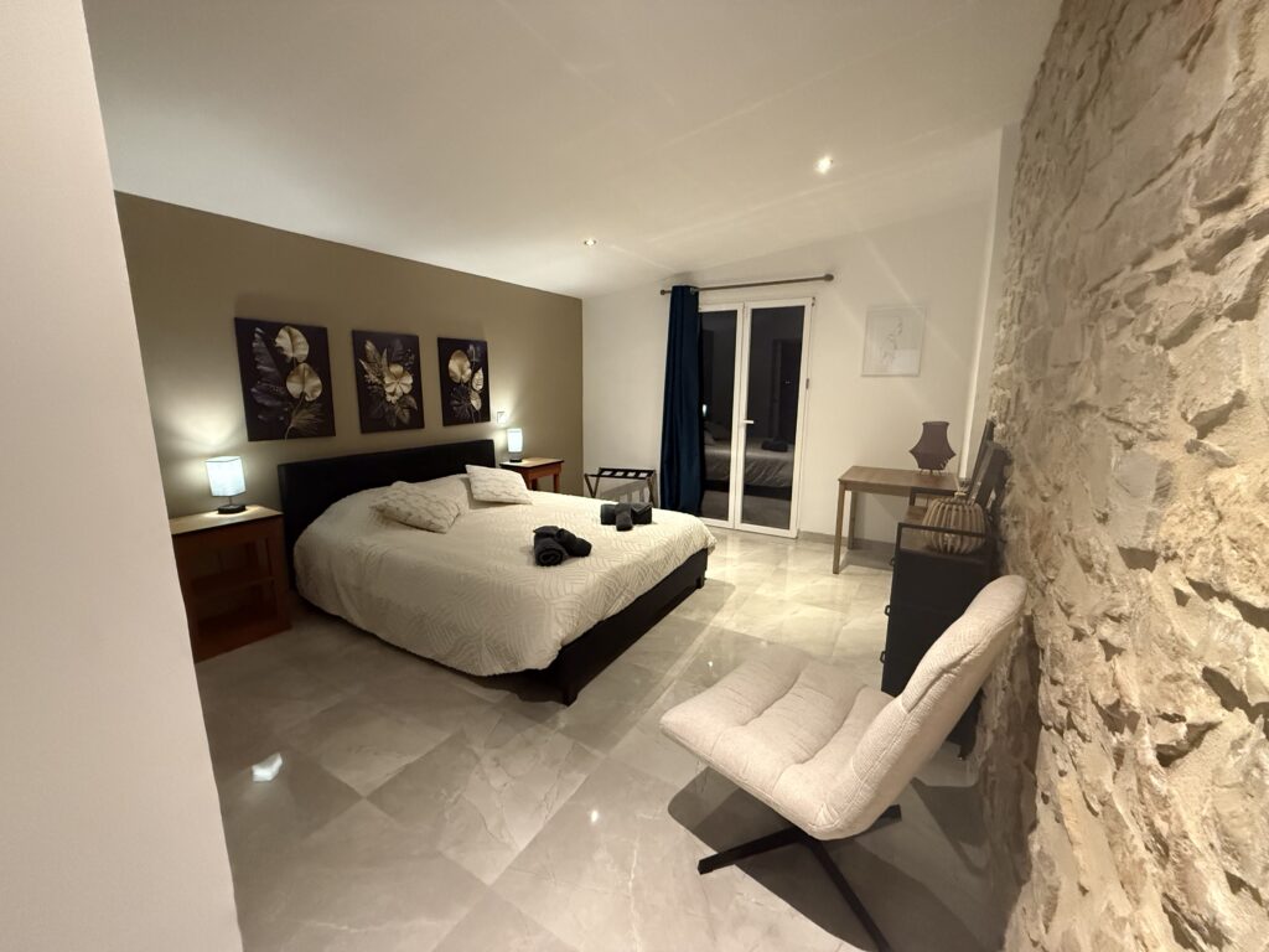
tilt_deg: -9.6
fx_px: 513
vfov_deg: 85.7
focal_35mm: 14
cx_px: 634
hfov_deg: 102.1
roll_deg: -0.3
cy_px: 476
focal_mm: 2.22
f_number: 2.2
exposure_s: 1/60
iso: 800
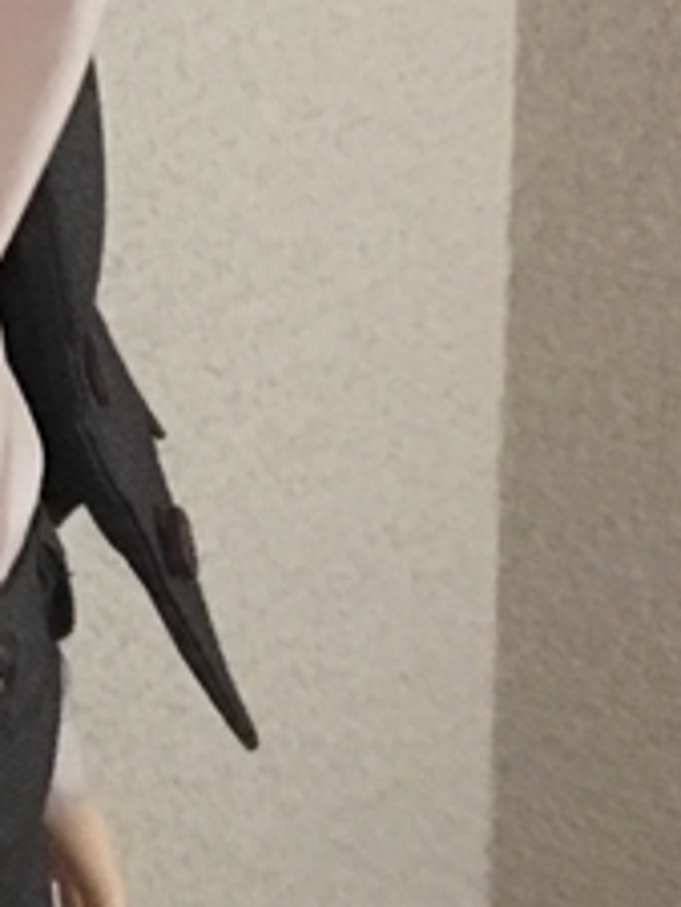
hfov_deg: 10.5
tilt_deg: -16.6
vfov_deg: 14.9
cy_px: 286
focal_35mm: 132
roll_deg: +2.8
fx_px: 3459
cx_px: -560
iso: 200
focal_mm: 4.15
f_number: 2.2
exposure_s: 1/4
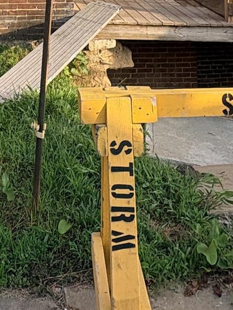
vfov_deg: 25.9
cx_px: 51
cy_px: -137
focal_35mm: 58
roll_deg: +0.3
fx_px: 521
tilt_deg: +7.5
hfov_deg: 24.9
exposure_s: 1/328
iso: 40
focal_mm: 2.22
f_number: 2.2
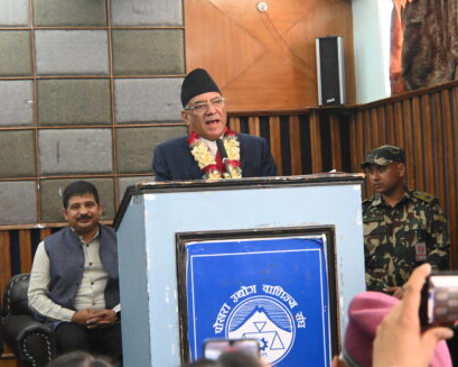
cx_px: 213
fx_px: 1165
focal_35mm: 86
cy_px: 181
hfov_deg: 22.2
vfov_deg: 17.9
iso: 9000
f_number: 6.3
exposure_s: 1/80
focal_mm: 50
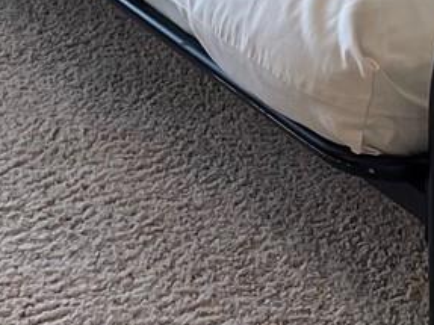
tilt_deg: -14.8
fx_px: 1817
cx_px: 333
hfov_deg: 13.6
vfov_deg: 9.5
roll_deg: +2.5
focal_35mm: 145
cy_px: -342
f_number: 1.6
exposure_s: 1/120
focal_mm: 4.2
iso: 80
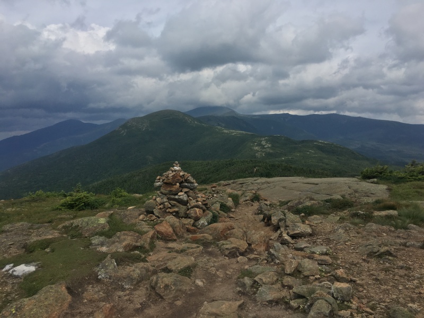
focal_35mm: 29
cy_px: 159
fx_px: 355
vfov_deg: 48.2
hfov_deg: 61.7
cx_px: 212
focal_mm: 4.15
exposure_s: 1/3205
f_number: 2.2
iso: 25
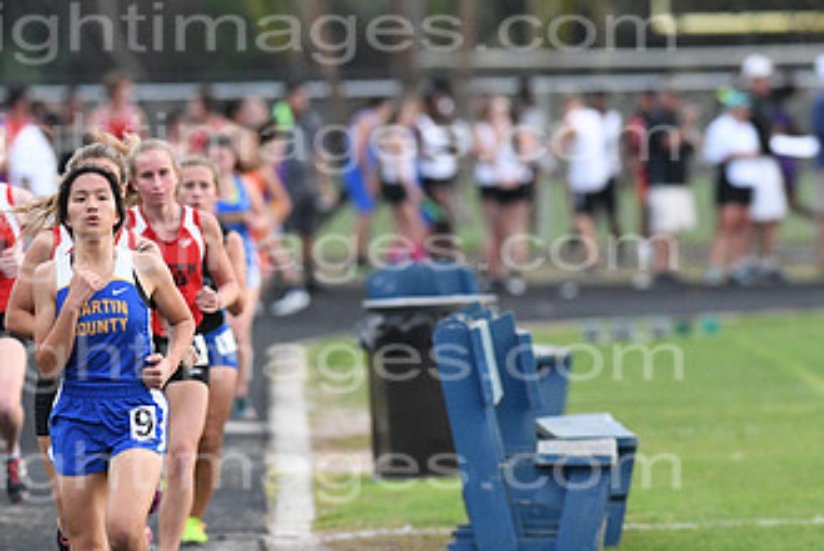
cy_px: 417
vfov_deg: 1.7
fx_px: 18166
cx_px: 120
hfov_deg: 2.6
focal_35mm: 793
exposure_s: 1/1600
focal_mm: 300
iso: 3200
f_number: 4
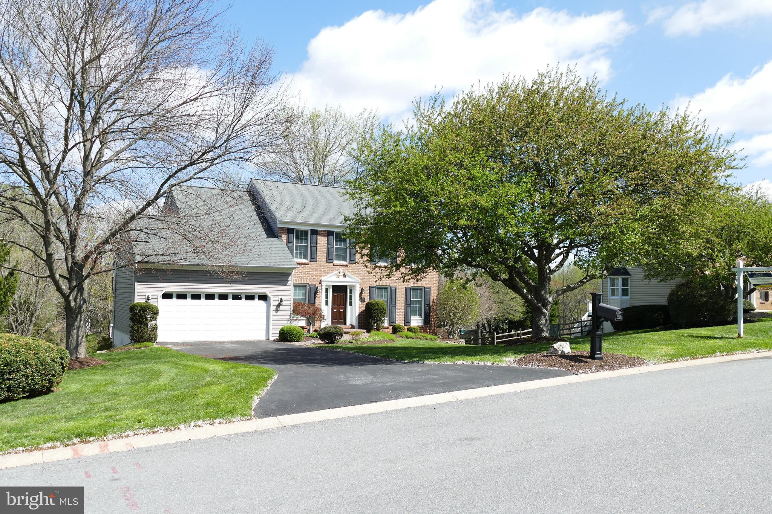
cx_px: 386
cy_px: 257
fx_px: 665
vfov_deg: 42.3
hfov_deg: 60.3
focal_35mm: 31
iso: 125
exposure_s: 1/1000
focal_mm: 11.35
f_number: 3
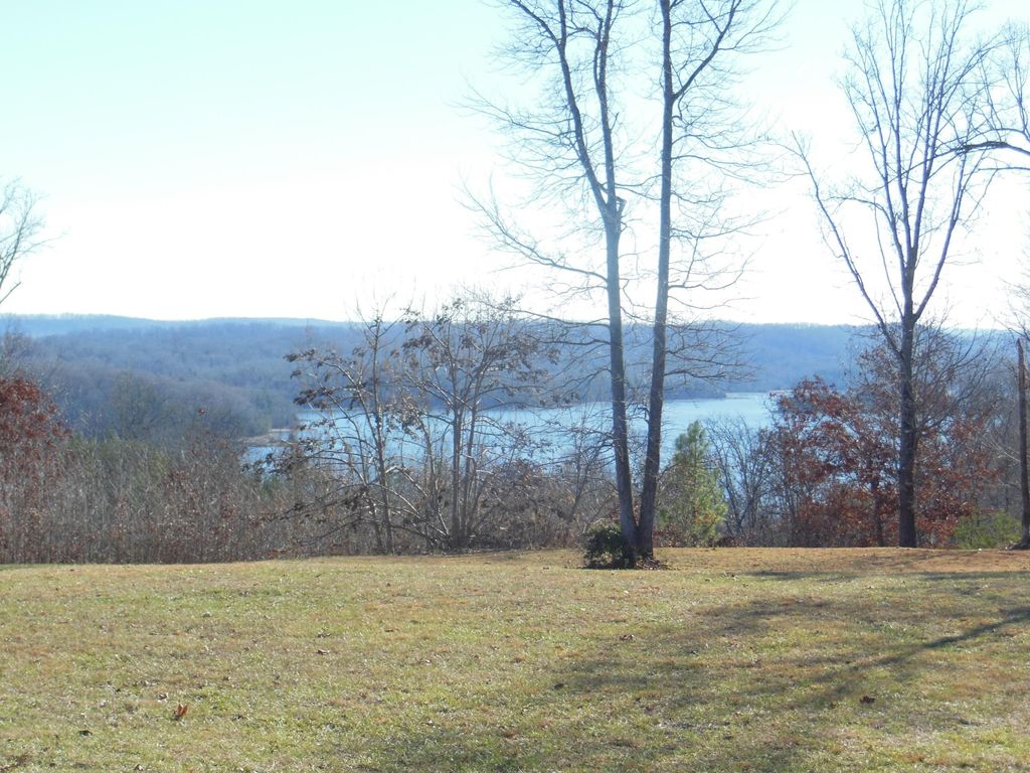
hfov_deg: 24.4
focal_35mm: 80
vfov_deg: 18.4
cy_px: 386
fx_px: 2380
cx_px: 515
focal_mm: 14.3
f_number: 5.4
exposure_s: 1/250
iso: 125
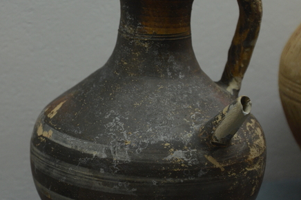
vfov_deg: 7.7
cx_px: 150
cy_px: 94
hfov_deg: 11.6
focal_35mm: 178
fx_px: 1487
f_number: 5.3
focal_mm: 78
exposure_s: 1/100
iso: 1000
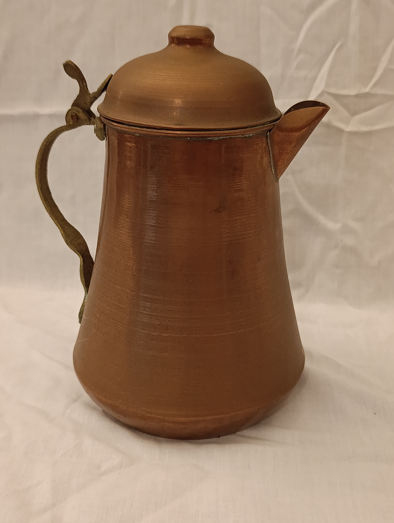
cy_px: 262
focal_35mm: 40
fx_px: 606
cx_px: 197
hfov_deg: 36.0
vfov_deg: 46.7
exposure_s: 1/25
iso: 2636
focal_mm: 6.11
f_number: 1.65
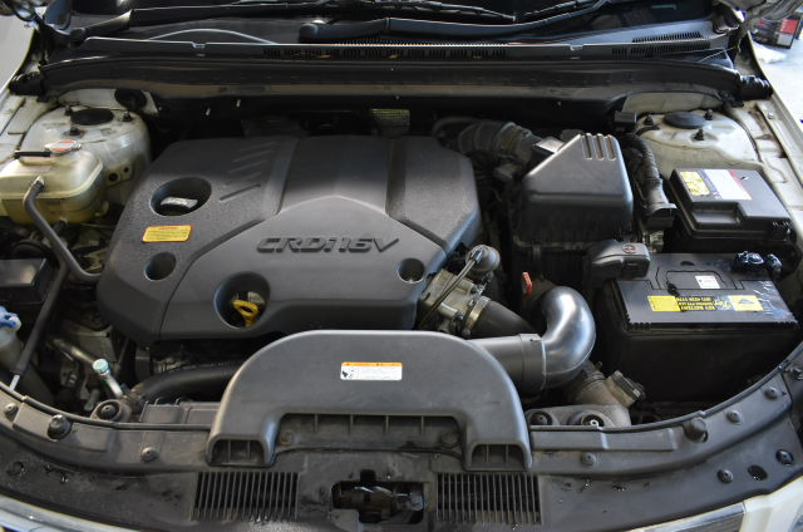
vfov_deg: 43.4
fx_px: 668
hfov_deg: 62.0
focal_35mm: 30
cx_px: 402
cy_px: 266
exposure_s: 1/60
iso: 900
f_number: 3.5
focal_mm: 20
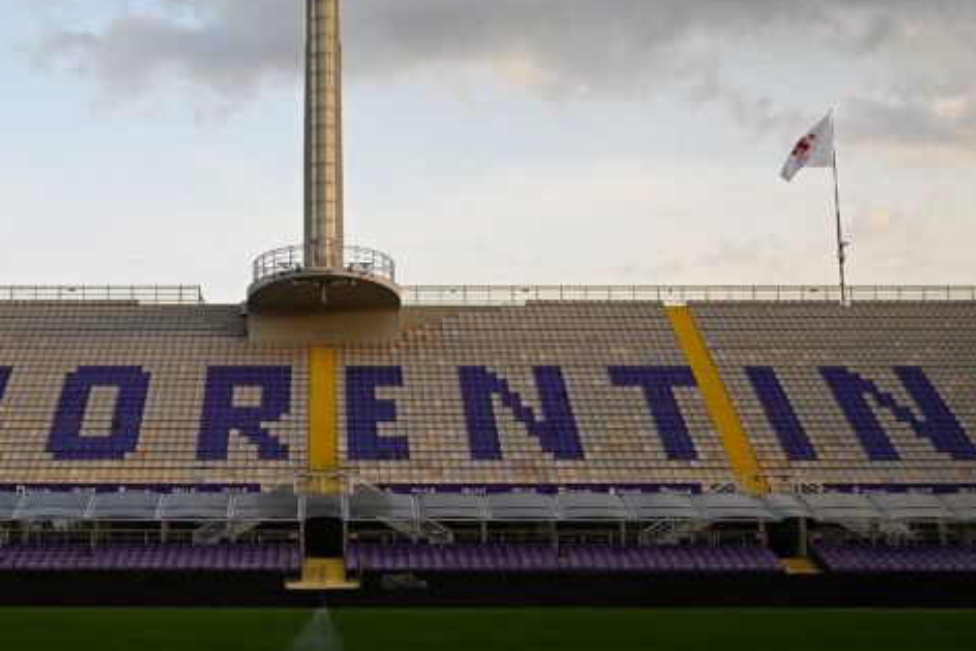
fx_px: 2061
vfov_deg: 17.7
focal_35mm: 76
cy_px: 80
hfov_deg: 26.4
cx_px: 294
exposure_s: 1/8000
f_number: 1.8
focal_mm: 35
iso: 360
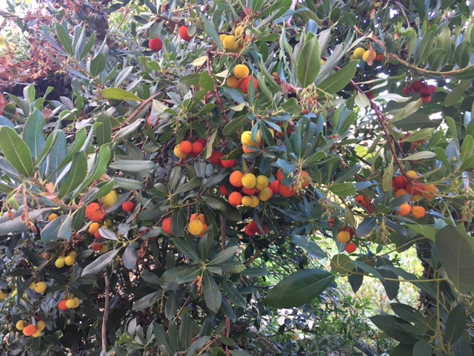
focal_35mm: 29
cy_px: 178
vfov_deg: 48.2
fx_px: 397
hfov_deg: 61.7
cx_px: 237
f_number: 2.2
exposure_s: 1/33
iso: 64
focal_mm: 4.15
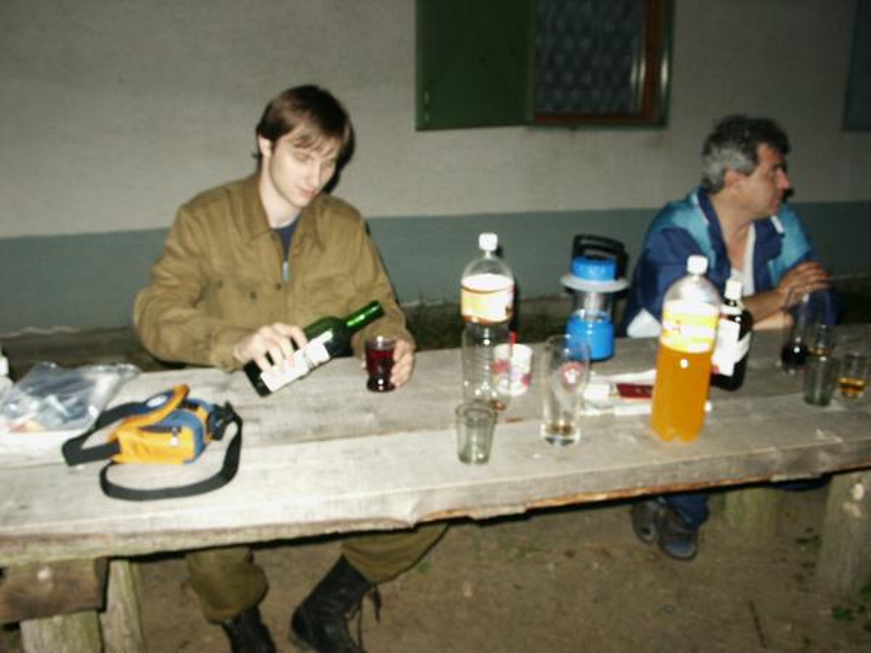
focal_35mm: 35
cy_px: 326
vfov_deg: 40.7
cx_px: 436
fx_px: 881
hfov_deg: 52.6
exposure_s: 1/45
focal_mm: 7.18
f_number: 3
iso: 200
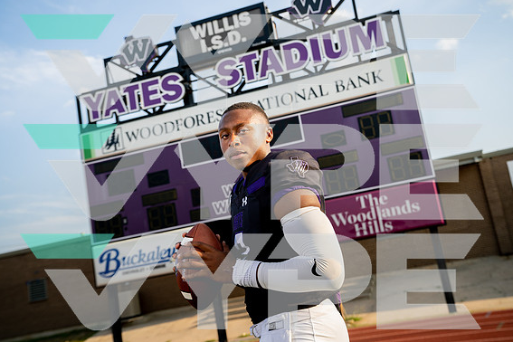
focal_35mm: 44
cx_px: 253
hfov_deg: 44.5
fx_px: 627
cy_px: 172
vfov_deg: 30.5
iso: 200
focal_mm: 43
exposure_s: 1/800
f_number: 4.5
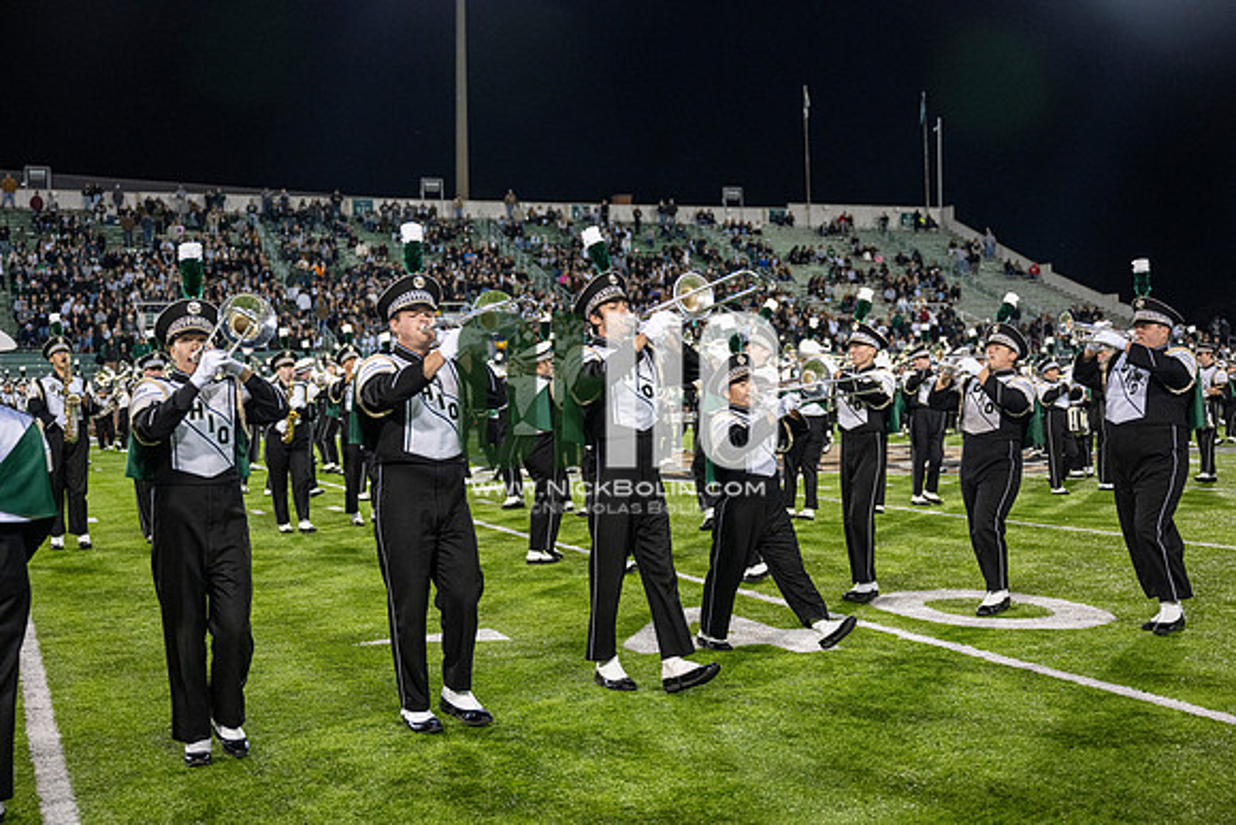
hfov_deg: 42.7
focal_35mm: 46
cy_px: 412
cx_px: 618
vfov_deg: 29.3
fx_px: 1580
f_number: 3.2
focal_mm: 46
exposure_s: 1/500
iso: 1250
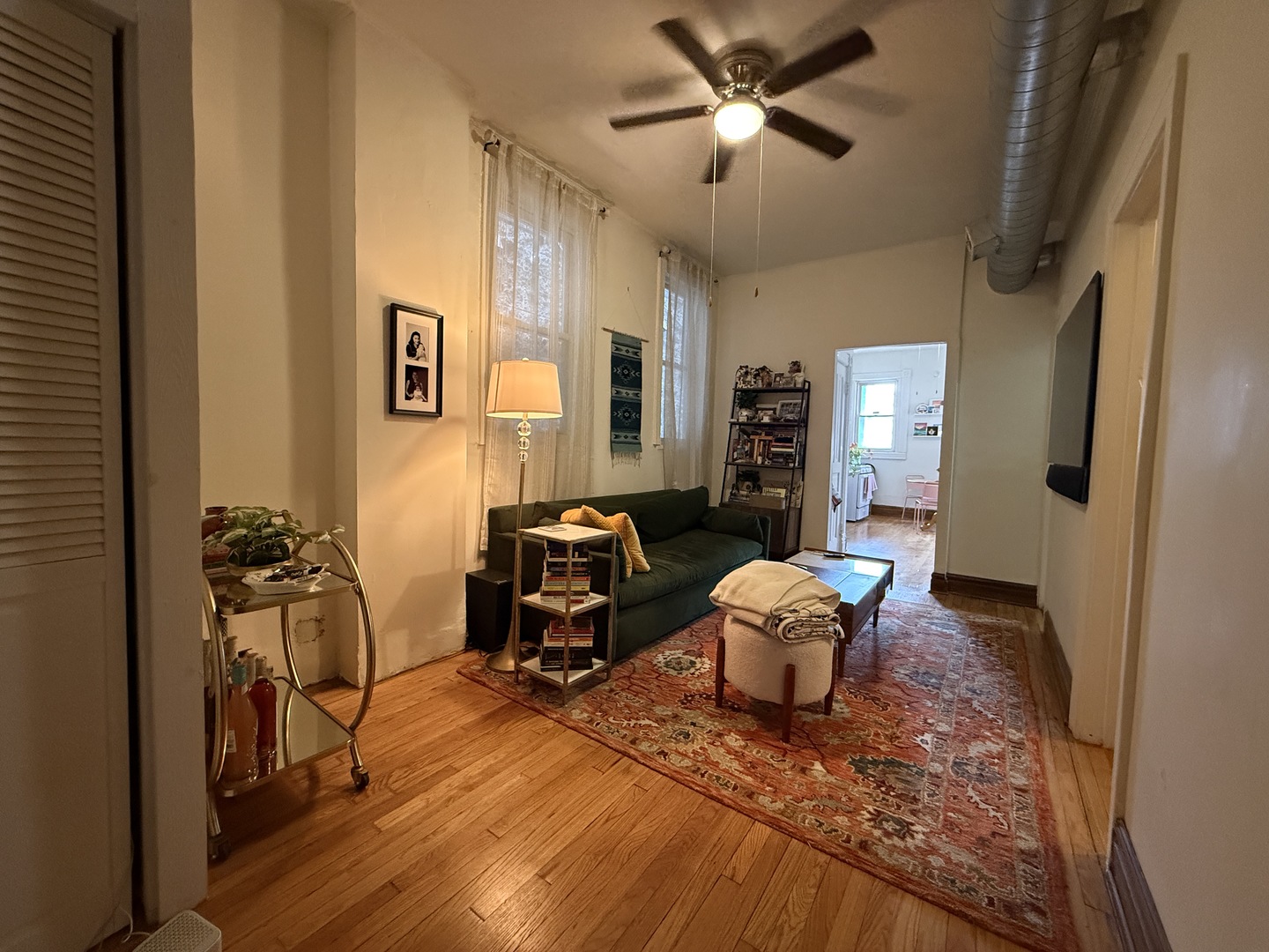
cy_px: 476
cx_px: 634
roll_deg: -2.0
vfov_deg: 85.7
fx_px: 513
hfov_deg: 102.1
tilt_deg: -2.9
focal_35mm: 14
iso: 800
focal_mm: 2.22
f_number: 2.2
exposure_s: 1/60
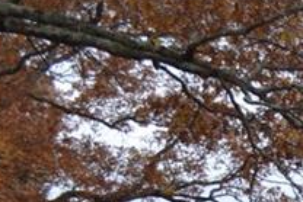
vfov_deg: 7.5
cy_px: 384
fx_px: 1491
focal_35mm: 177
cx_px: 701
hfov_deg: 10.2
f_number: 5
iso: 100
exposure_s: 1/200
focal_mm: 24
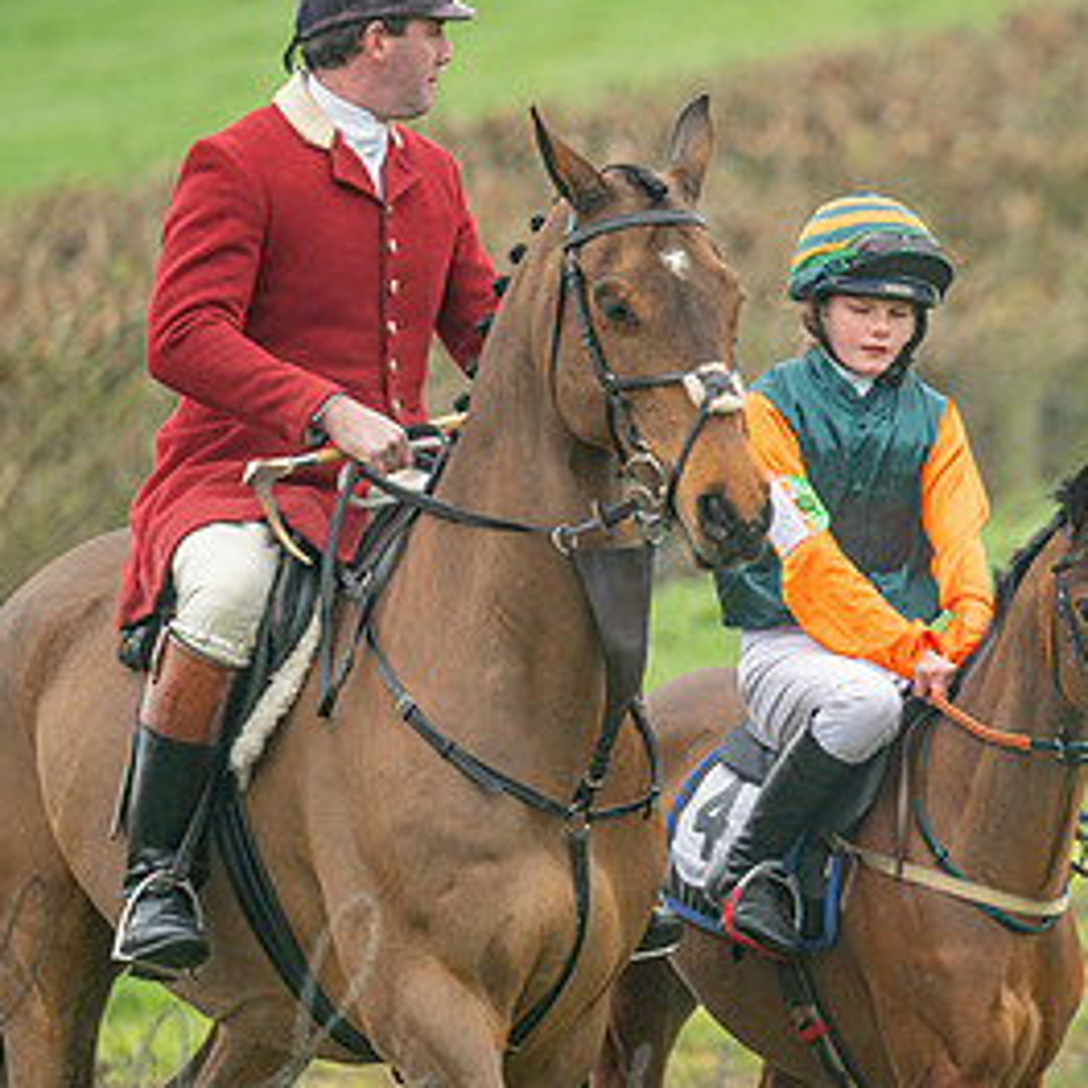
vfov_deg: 2.0
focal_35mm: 869
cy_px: 739
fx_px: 30901
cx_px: 1124
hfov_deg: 2.0
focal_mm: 400
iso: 400
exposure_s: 1/500
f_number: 4.5
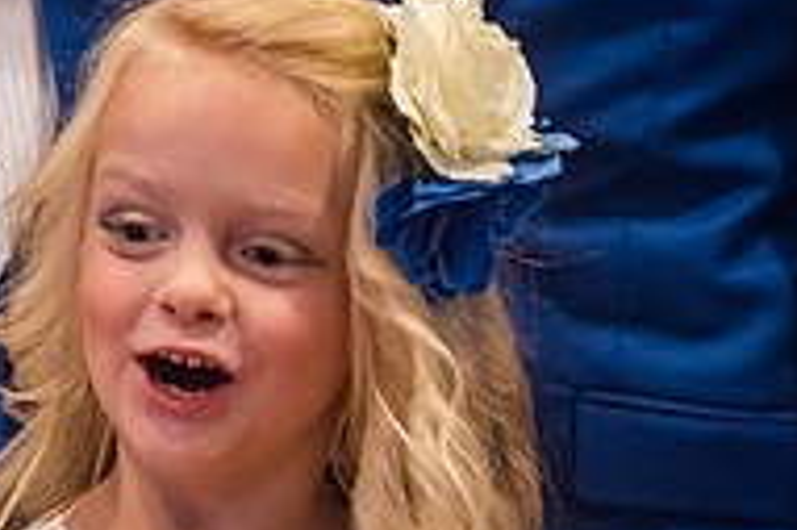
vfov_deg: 2.3
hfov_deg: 3.4
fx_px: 13449
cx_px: 284
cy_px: 323
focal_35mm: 608
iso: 3200
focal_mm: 200
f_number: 2.8
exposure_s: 1/200
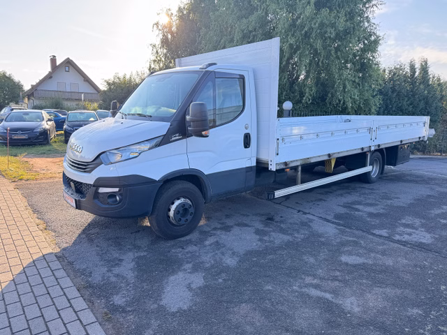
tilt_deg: -8.8
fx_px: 310
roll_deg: -1.0
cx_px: 224
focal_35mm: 24
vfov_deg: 56.8
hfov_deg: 71.6
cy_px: 168
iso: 80
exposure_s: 1/464
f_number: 1.78
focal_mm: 6.76
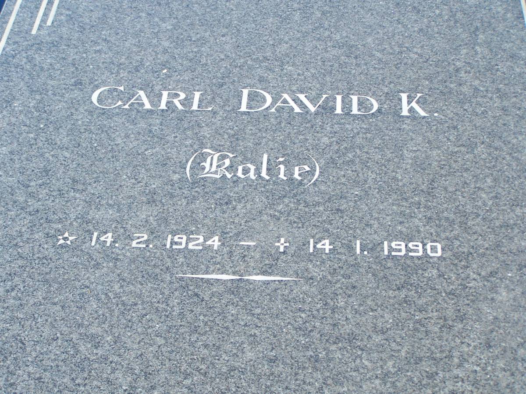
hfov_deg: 26.0
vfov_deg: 19.6
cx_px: 263
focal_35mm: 75
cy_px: 197
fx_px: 1140
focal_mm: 12.4
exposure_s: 1/350
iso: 80
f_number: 3.2
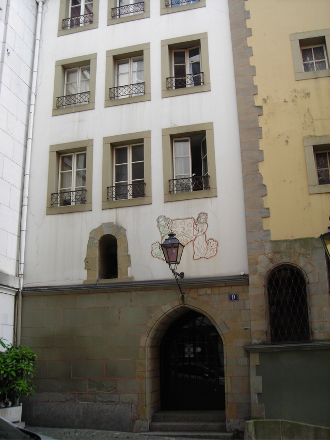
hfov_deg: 37.7
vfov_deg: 49.0
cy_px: 220
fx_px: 483
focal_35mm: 38
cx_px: 165
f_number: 3.2
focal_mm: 6.3
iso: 50
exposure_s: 1/47
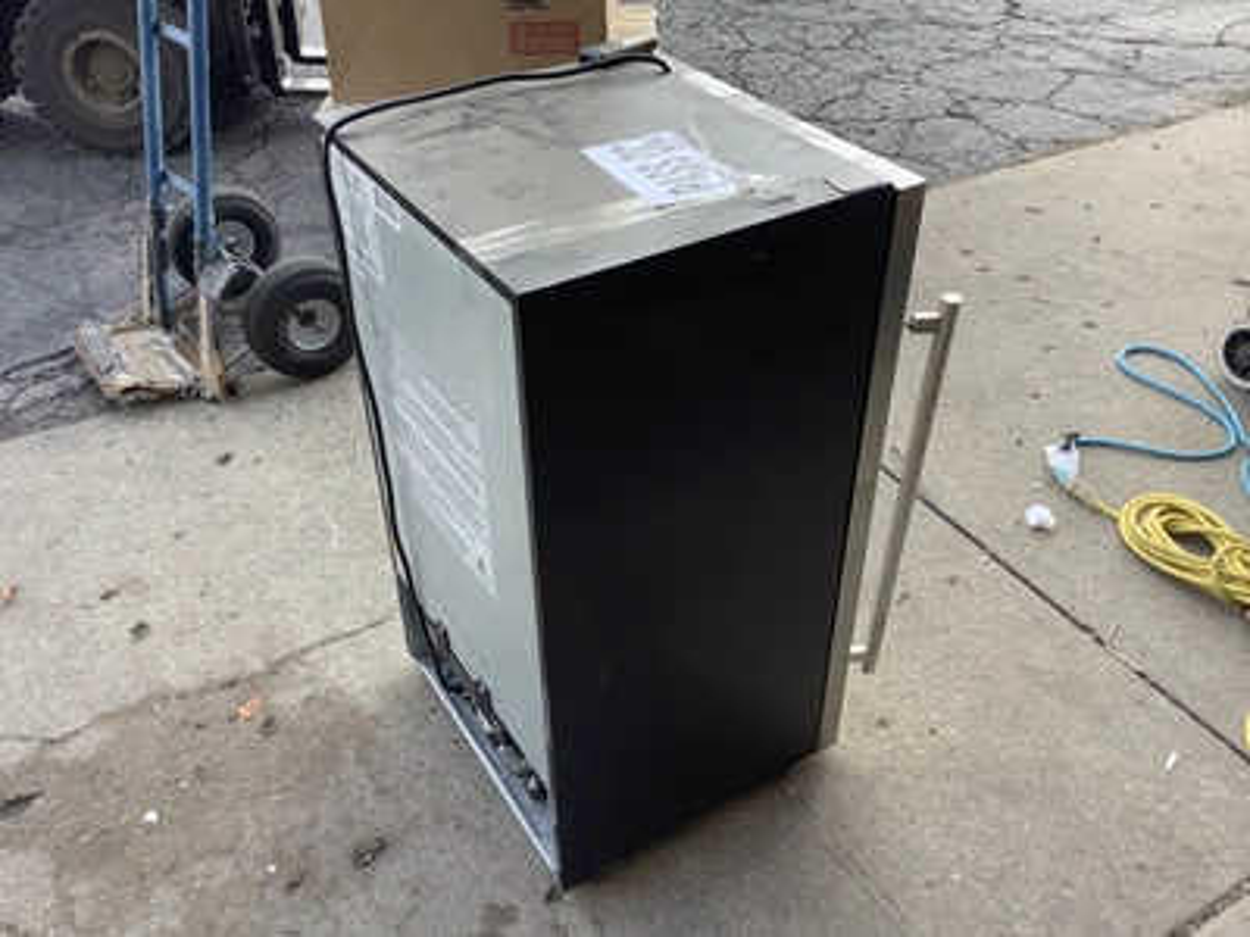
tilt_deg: -33.4
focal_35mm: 31
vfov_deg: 45.4
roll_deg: +0.7
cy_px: 468
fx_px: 1119
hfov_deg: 58.4
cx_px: 625
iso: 32
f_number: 2.4
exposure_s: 1/120
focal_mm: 3.3
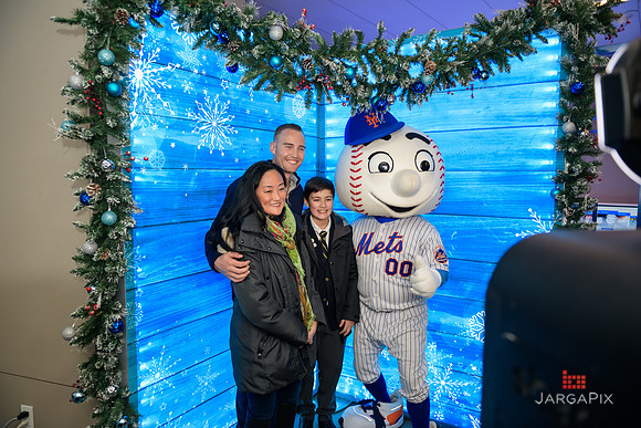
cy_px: 214
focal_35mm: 24
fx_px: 427
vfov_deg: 53.2
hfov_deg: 73.7
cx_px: 320
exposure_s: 1/125
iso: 400
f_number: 3.2
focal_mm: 24
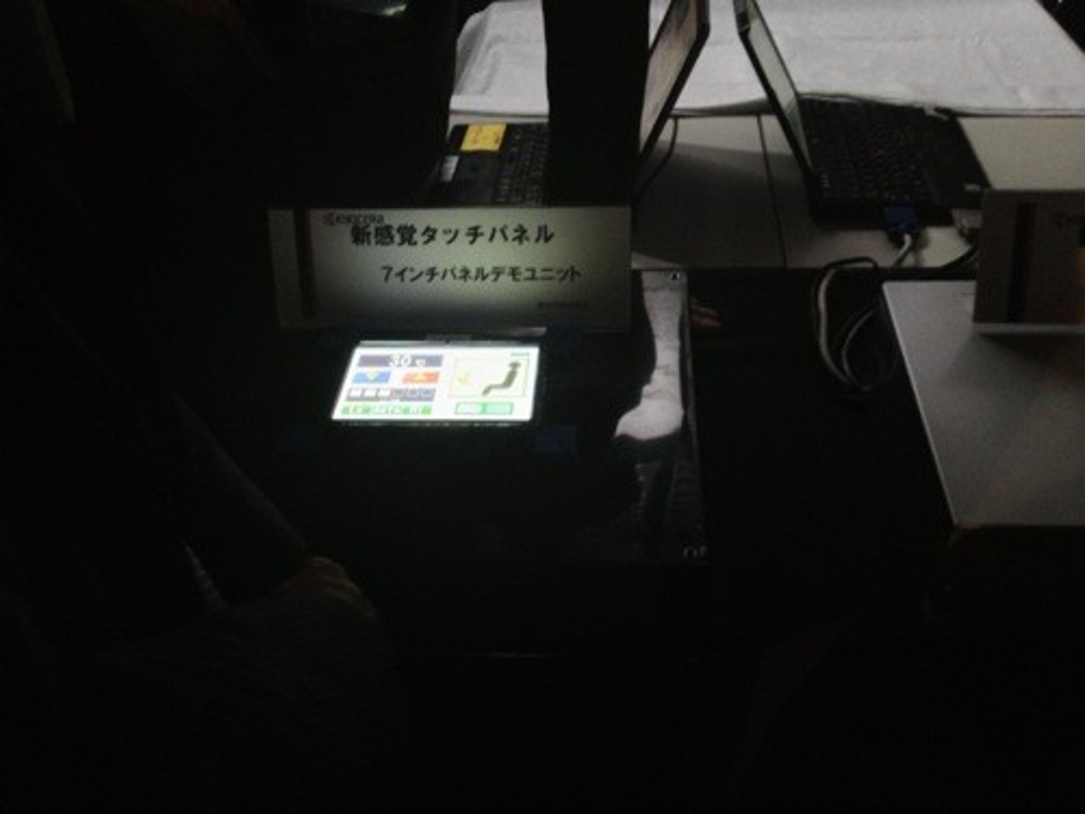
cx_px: 542
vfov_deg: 40.7
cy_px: 407
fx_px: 1097
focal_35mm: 35
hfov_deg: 52.6
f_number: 2.4
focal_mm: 4.28
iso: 400
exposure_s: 1/15
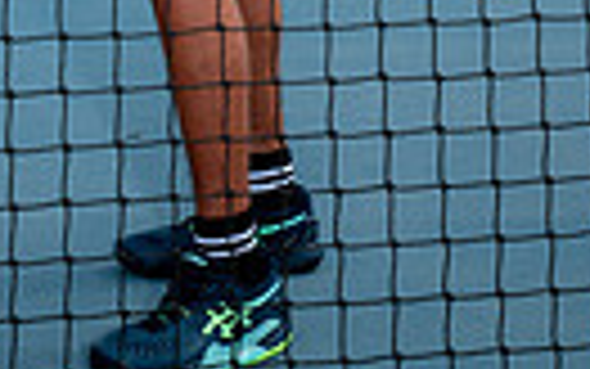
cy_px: -612
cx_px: 207
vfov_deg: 9.2
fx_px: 1979
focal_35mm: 123
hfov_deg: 16.9
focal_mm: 35
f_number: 7.1
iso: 125
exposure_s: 1/400
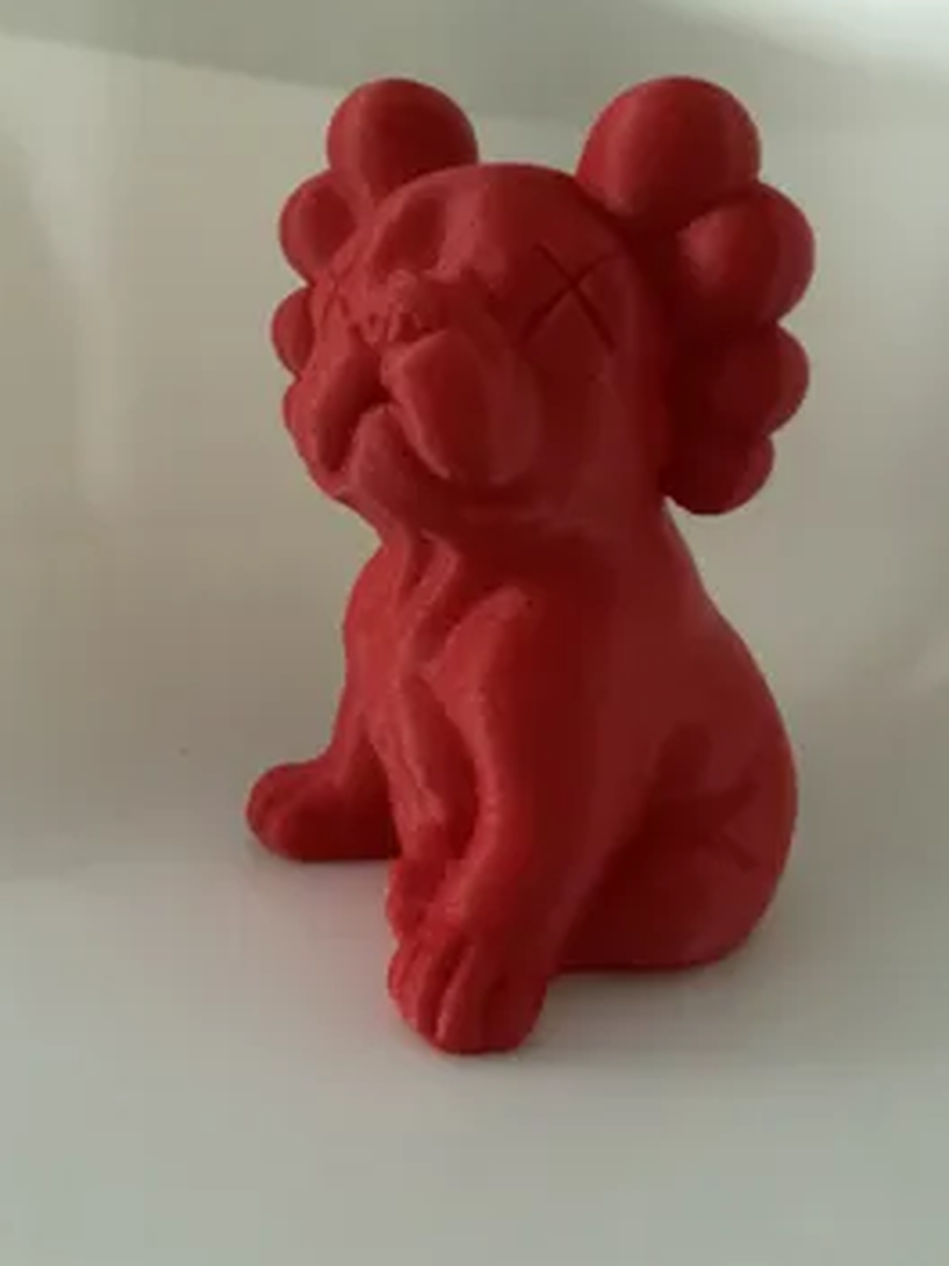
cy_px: 644
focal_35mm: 33
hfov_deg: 42.9
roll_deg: -4.2
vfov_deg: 55.3
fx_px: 1206
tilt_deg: -17.0
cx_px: 453
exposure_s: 1/15
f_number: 1.8
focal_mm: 3
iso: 800
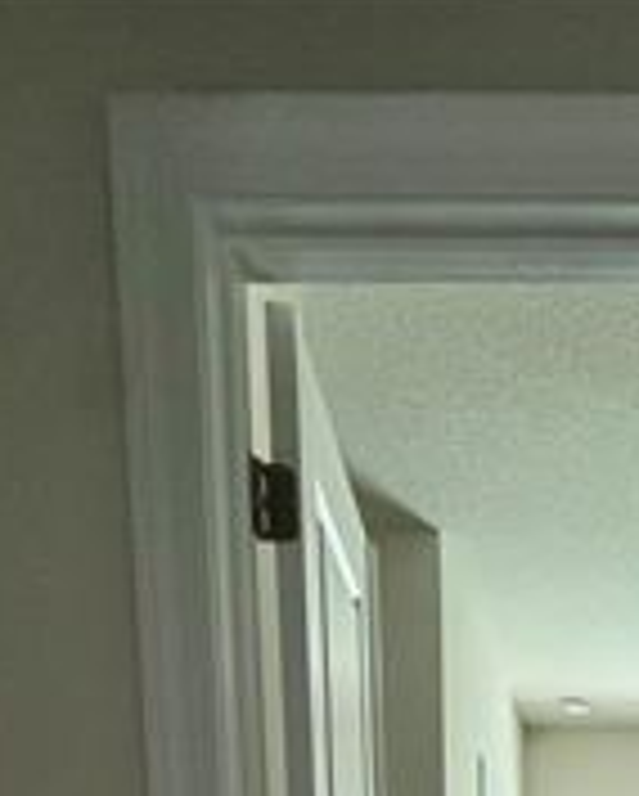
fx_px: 968
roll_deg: -1.0
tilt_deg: -9.6
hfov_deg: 33.7
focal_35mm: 41
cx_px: 623
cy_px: 1174
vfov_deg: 29.2
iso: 160
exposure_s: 1/99
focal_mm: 2.22
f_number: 2.2
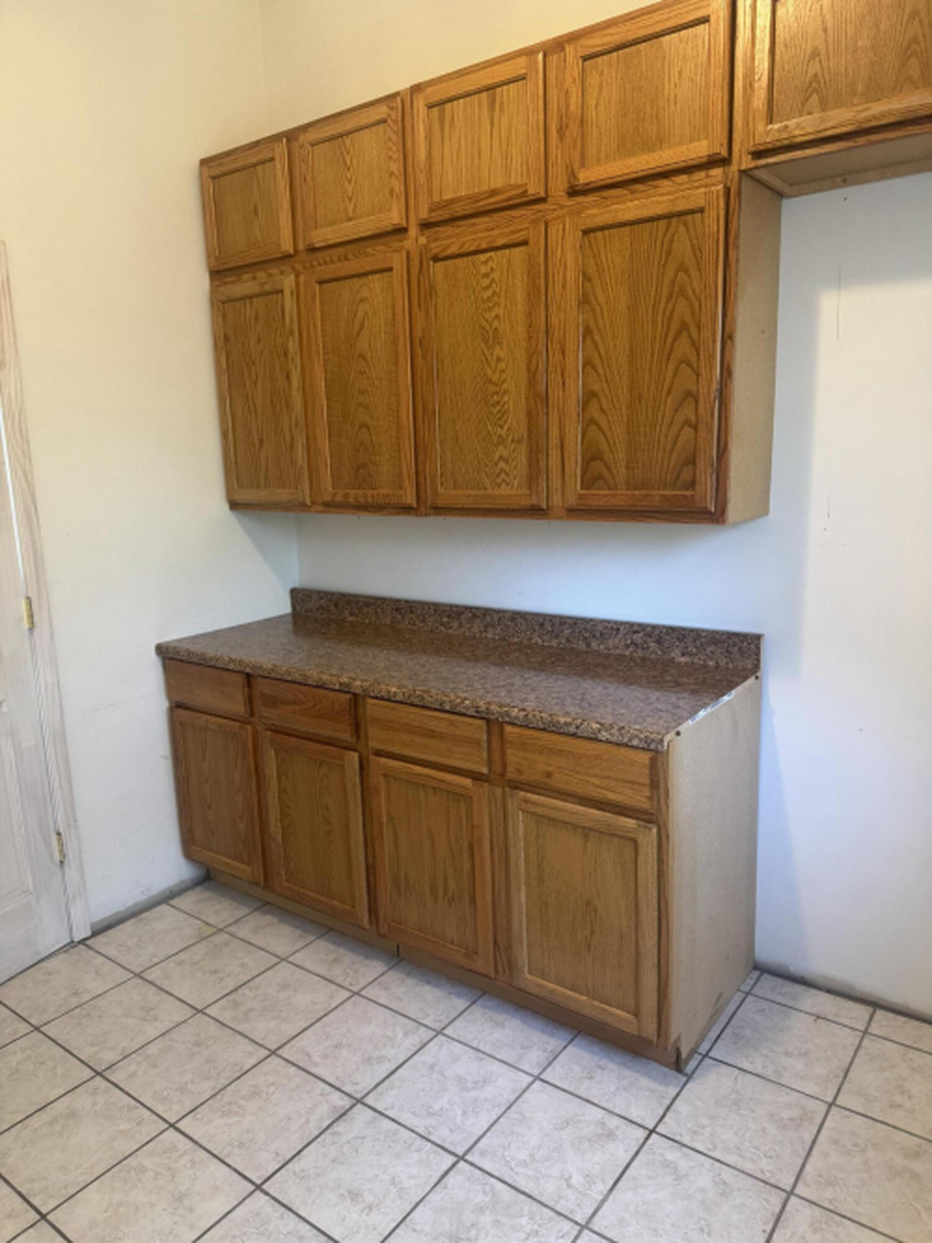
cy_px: 622
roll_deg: +2.6
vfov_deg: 71.6
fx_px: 862
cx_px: 466
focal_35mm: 24
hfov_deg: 56.8
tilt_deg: -10.4
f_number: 1.78
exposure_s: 1/60
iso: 250
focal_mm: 6.76
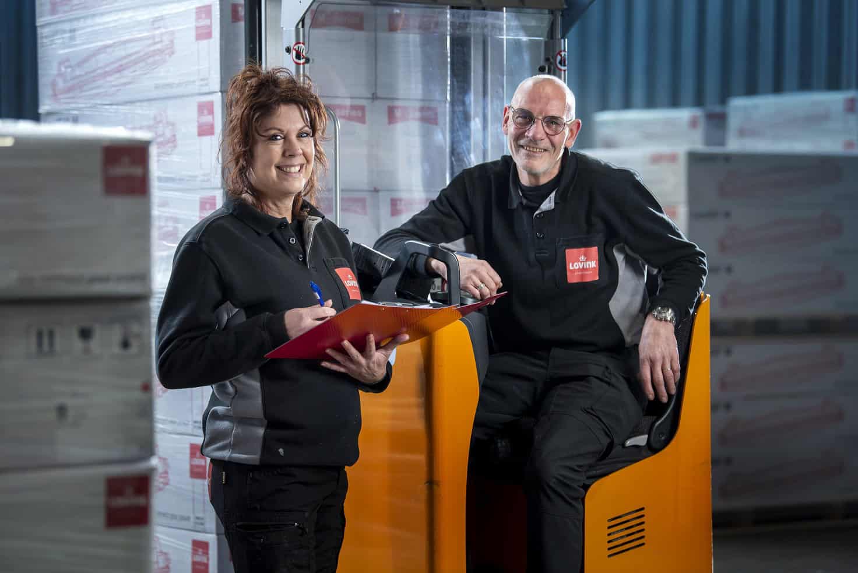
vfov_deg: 12.2
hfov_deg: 18.3
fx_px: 2671
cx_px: 429
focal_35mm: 112
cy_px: 286
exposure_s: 1/30
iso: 100
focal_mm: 112
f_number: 3.5
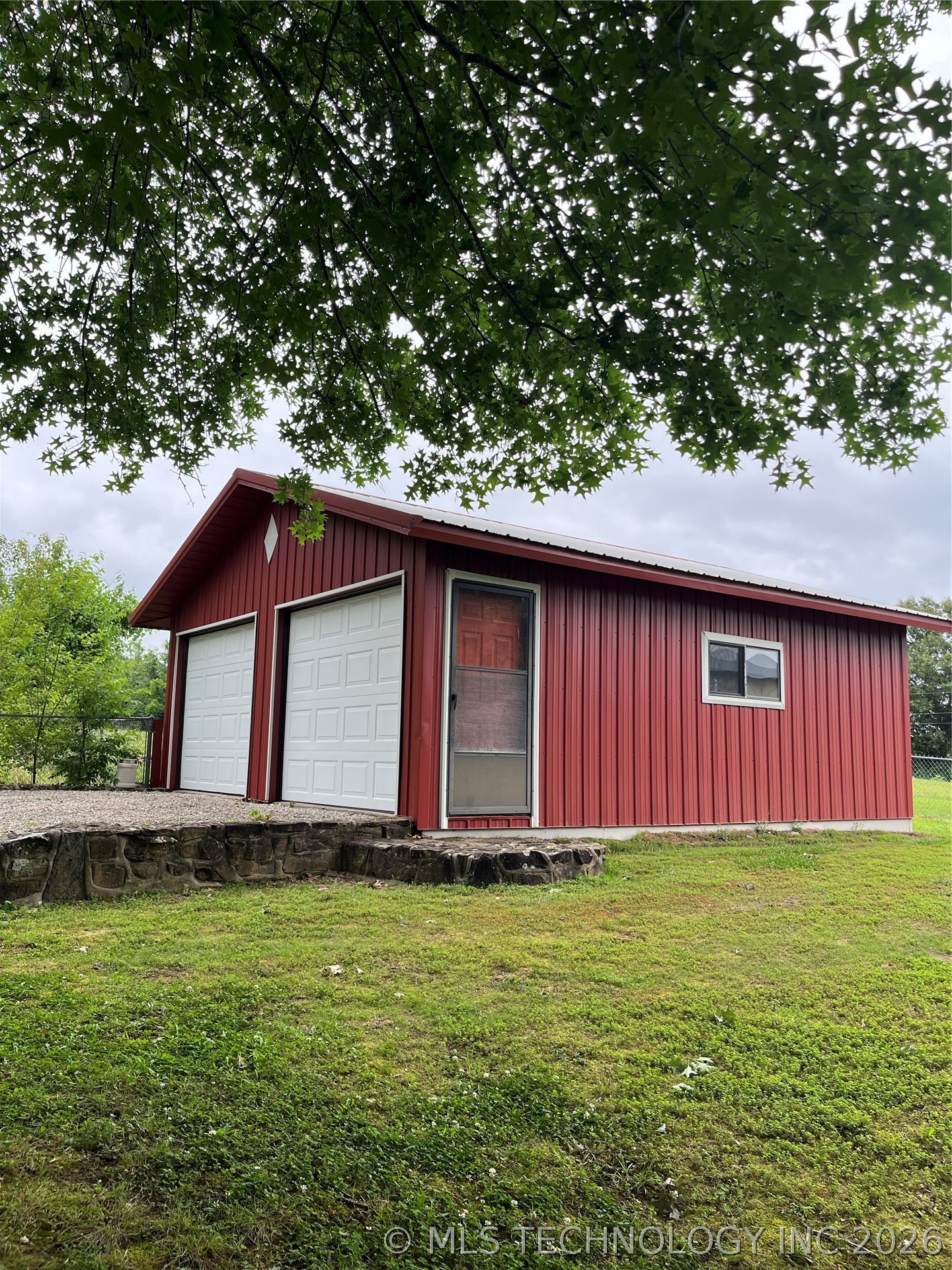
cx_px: 476
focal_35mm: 26
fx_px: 953
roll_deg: -0.2
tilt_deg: +7.9
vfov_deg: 67.3
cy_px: 635
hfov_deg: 53.1
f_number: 1.6
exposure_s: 1/649
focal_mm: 5.1
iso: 50
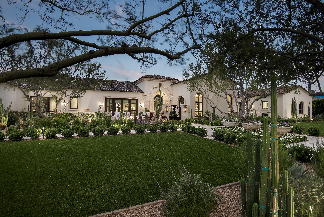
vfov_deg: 64.6
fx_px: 171
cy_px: 108
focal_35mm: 19
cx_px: 162
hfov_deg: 86.9
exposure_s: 1/3
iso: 100
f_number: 14
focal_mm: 19
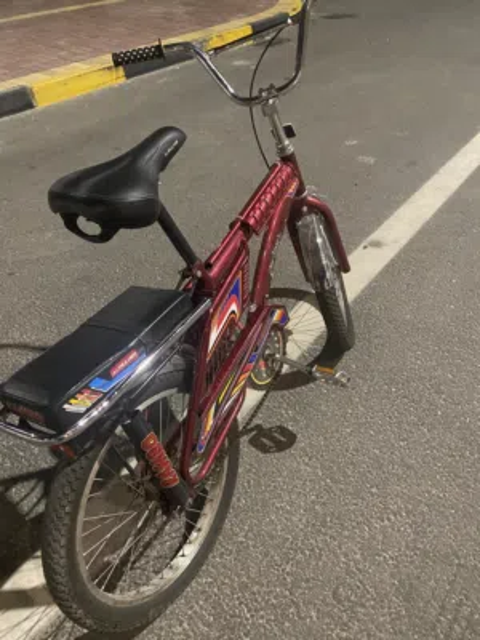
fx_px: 481
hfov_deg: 53.1
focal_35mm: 26
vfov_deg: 67.3
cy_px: 320
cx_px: 240
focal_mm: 4.25
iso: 640
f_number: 1.8
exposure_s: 1/25
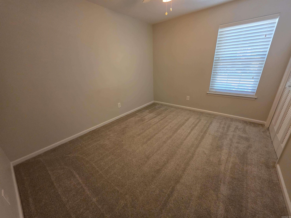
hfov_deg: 106.2
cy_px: 109
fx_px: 109
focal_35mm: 13
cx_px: 146
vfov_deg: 89.9
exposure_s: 1/60
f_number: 1.9
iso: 320
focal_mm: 2.2
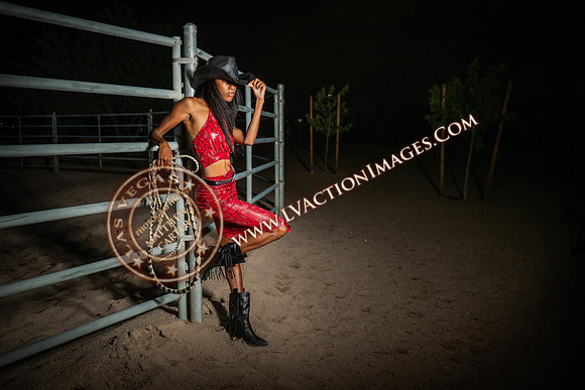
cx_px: 257
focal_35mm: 33
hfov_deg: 57.7
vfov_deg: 40.5
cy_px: 191
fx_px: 529
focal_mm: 29
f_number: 2.8
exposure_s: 1/100
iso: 250
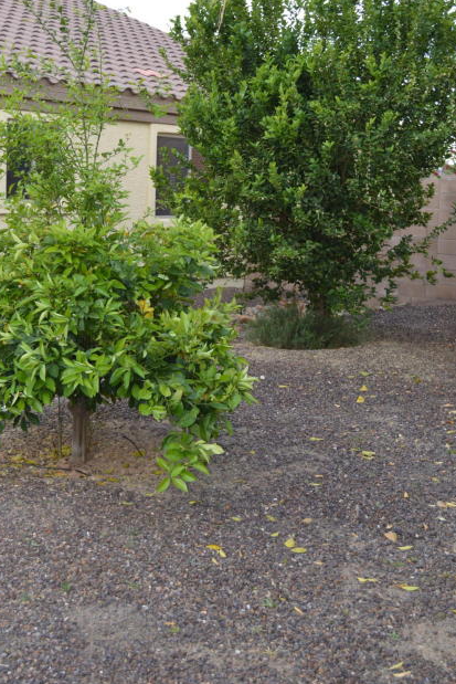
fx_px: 987
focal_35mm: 52
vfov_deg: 38.0
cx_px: 198
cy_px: 261
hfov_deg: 26.0
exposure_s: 1/125
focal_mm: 28
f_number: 4.5
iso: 125
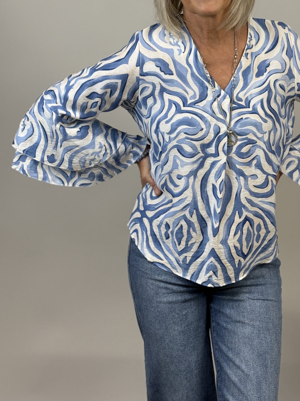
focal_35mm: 67
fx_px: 774
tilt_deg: -9.3
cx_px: 201
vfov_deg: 28.7
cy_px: 126
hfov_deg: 21.8
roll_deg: +0.6
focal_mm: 6.76
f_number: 1.78
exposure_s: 1/100
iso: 64
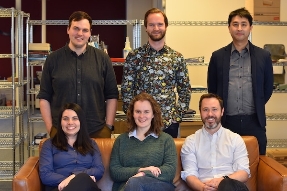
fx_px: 598
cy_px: 96
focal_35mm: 75
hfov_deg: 27.0
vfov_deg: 18.2
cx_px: 144
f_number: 5
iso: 640
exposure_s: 1/60
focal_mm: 50
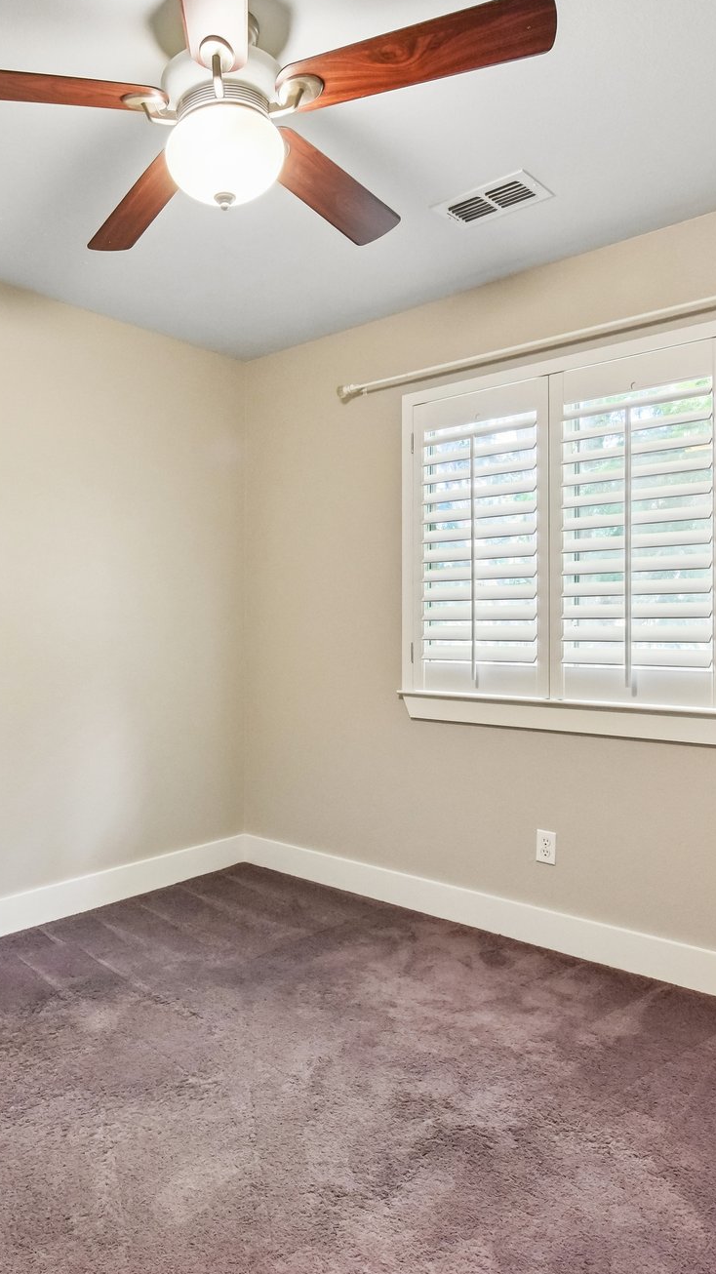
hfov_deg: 48.4
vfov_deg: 78.7
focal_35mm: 23
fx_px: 777
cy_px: 620
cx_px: 220
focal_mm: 14
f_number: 8
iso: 2000
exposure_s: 1/15
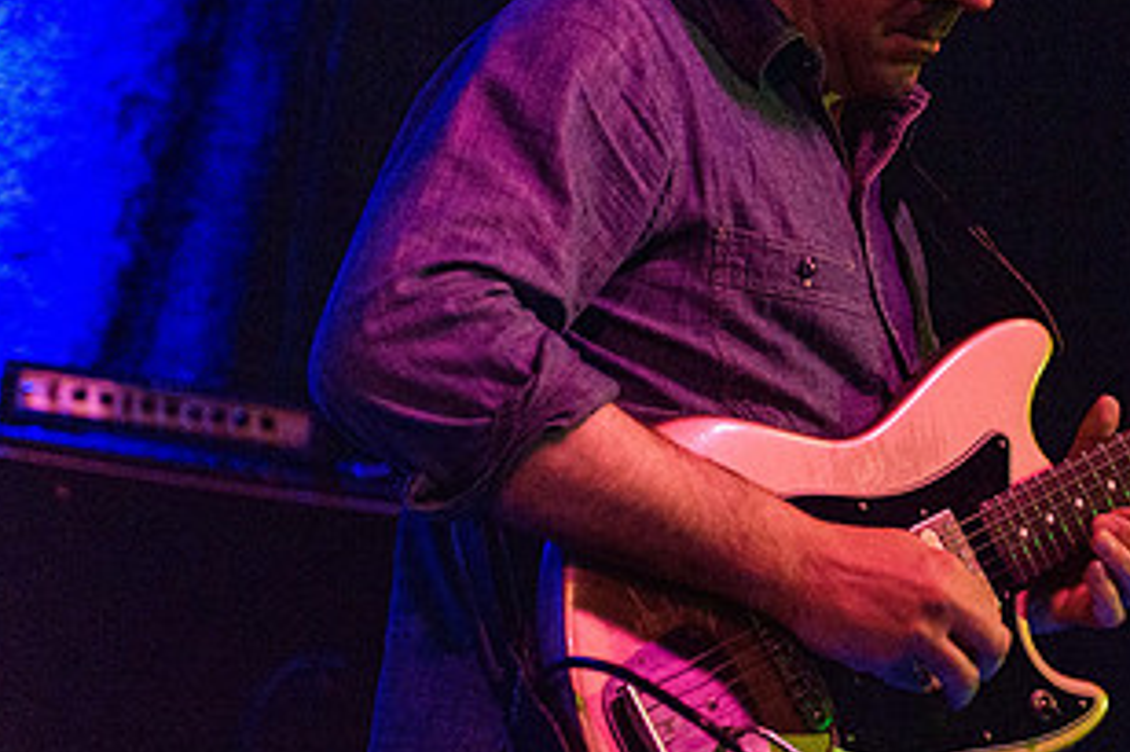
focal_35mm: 132
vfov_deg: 10.4
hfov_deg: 15.4
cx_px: 980
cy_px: 233
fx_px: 4141
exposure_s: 1/80
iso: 5000
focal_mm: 70
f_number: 3.2
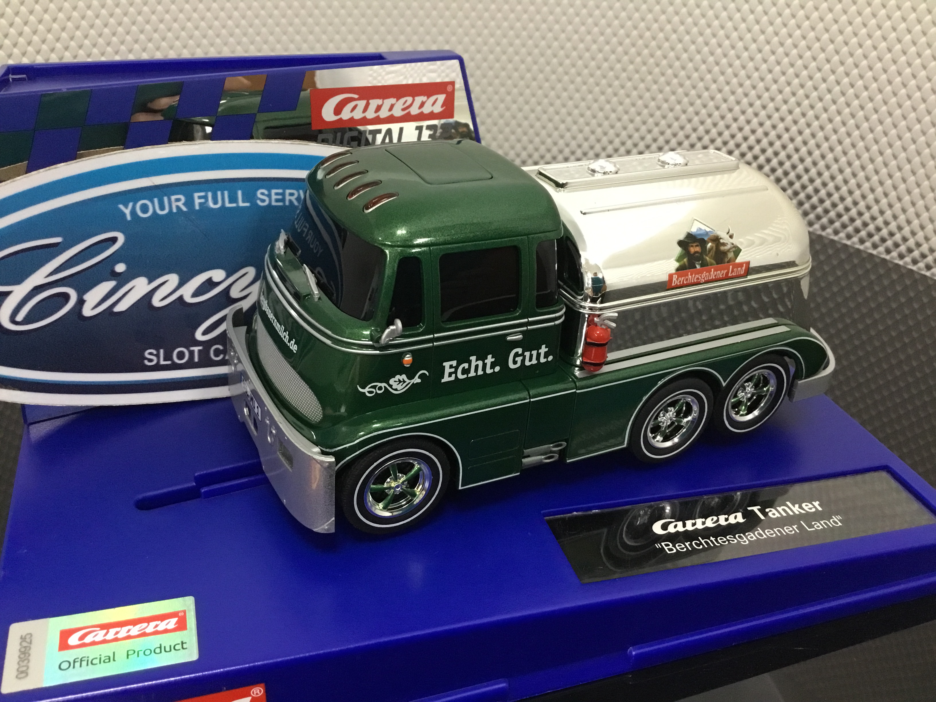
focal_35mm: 31
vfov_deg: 45.4
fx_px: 838
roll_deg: +0.6
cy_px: 351
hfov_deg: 58.4
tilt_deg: -30.1
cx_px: 468
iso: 200
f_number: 2.4
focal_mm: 3.3
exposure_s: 1/20
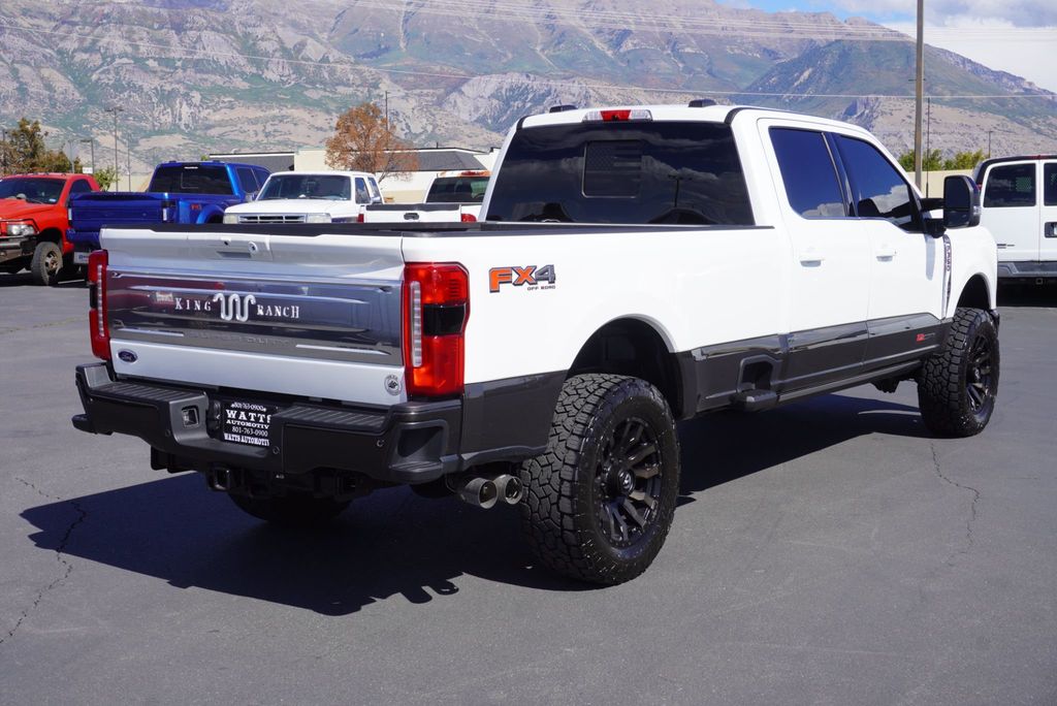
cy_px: 353
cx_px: 528
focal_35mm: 46
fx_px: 1366
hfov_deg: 42.3
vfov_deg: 29.0
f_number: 11
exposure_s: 1/160
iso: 100
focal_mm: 31
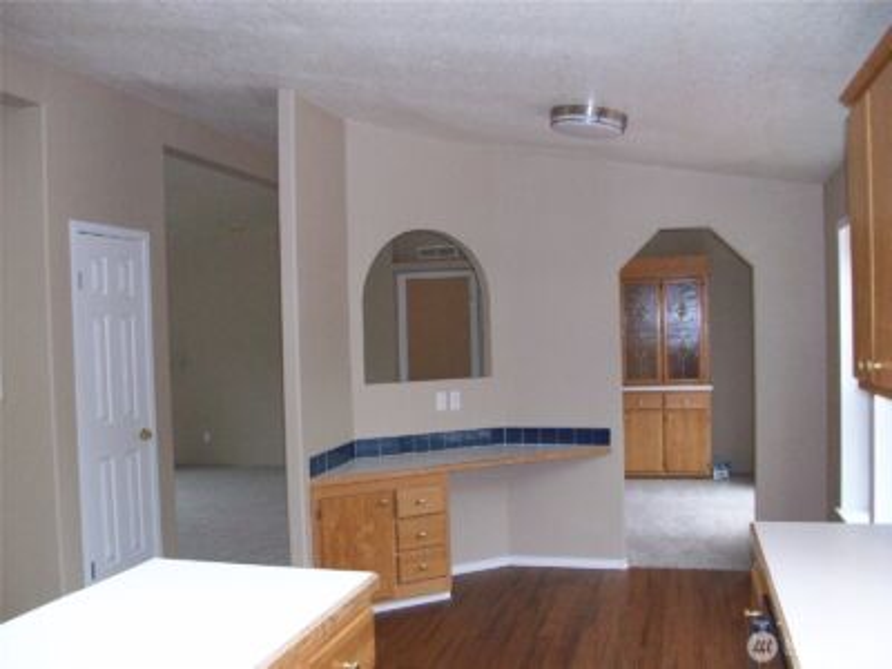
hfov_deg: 54.0
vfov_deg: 41.8
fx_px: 876
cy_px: 334
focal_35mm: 34
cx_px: 446
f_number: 2.8
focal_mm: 5.7
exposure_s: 1/60
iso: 200
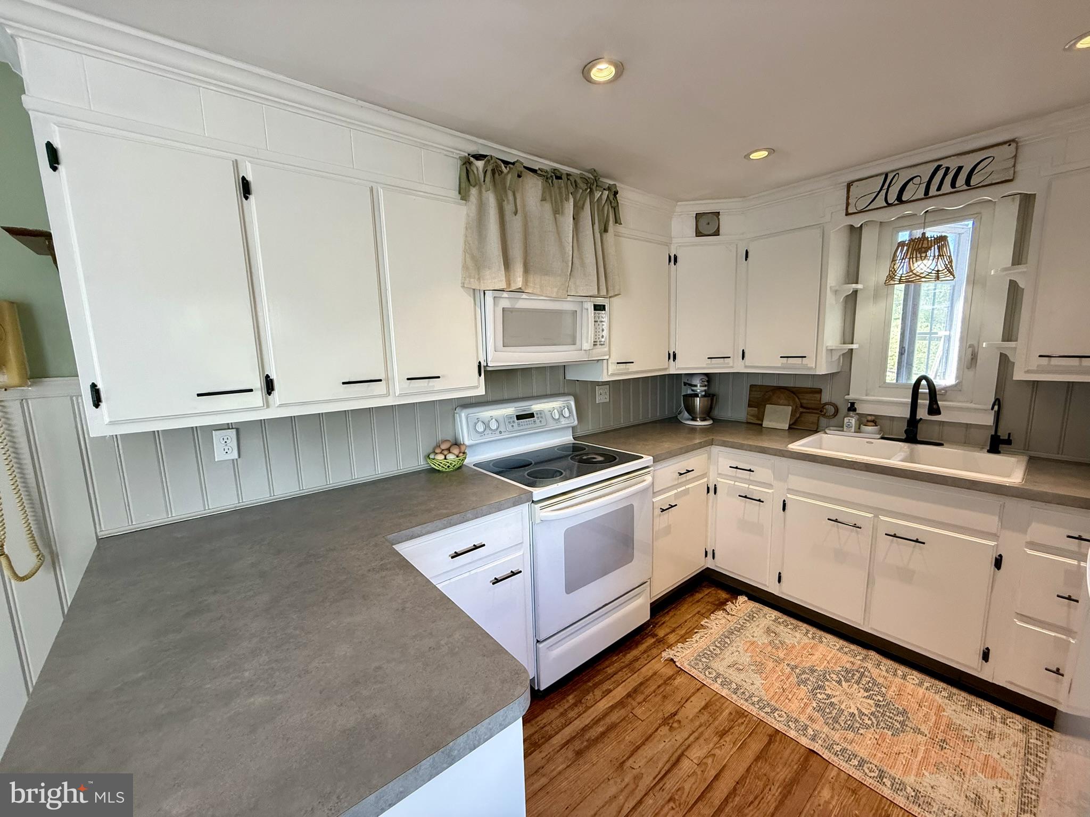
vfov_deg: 85.7
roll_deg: +1.7
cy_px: 408
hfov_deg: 102.1
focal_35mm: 14
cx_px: 545
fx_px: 441
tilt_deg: -7.3
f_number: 2.2
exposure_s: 1/120
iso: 250
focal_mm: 2.22
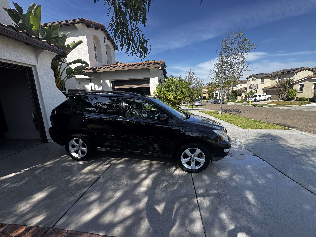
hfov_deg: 102.1
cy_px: 118
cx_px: 158
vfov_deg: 85.7
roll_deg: +3.1
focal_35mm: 14
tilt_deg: -10.5
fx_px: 128
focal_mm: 2.22
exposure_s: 1/681
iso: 50
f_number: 2.2
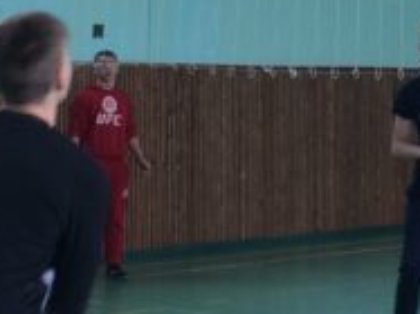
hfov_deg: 12.4
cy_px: -27
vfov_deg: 9.2
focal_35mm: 159
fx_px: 1928
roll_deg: -0.2
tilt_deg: +3.7
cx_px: 326
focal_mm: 4.15
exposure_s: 1/50
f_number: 2.2
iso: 32
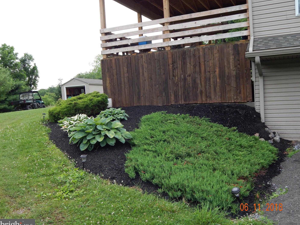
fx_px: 312
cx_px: 152
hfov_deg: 51.4
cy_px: 115
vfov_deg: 39.7
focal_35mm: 36
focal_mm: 6.1
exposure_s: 1/200
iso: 125
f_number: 3.3
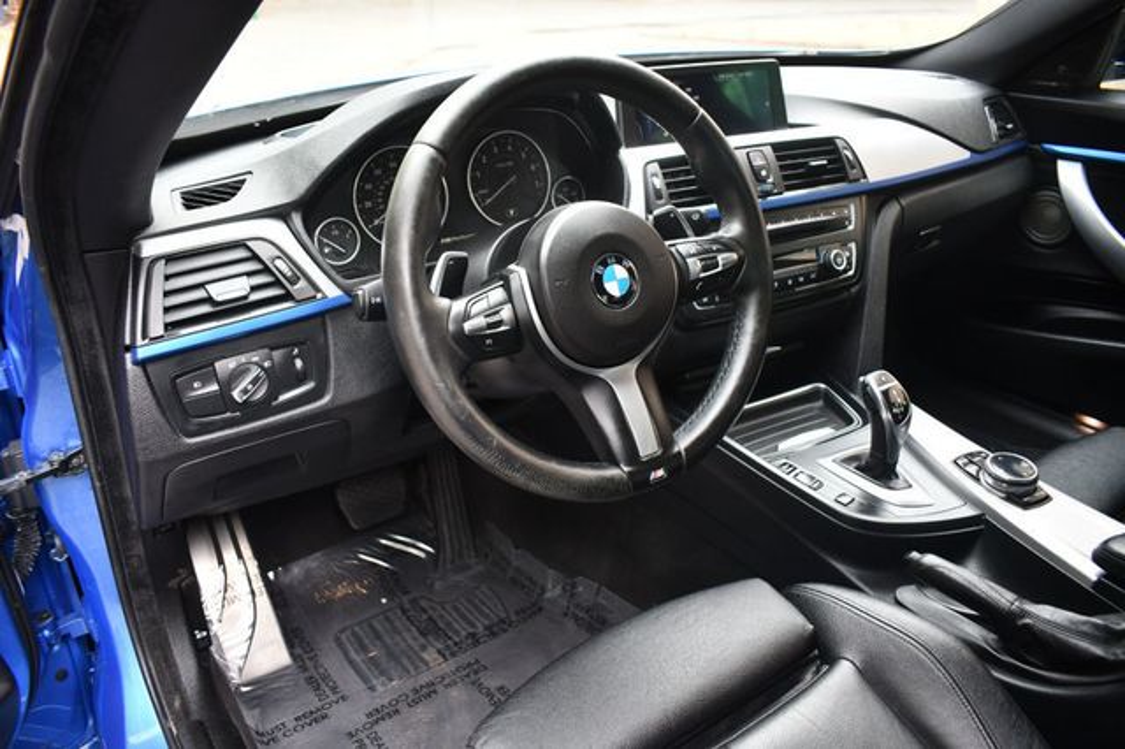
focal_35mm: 27
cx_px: 562
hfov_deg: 67.4
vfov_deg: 47.9
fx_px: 843
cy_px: 374
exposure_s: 1/125
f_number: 3.5
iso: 800
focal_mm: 18
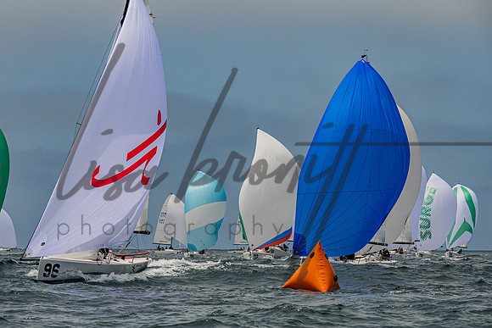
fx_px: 2400
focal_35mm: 176
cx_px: 185
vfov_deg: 7.8
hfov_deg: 11.7
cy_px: 215
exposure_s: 1/2500
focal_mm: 130
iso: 400
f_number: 6.3
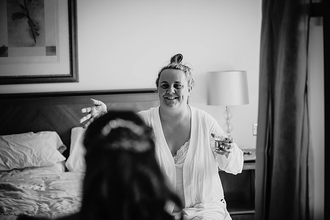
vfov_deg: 13.0
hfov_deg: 19.5
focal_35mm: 105
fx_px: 963
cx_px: 165
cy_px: 110
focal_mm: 105
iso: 400
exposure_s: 1/500
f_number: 2.8
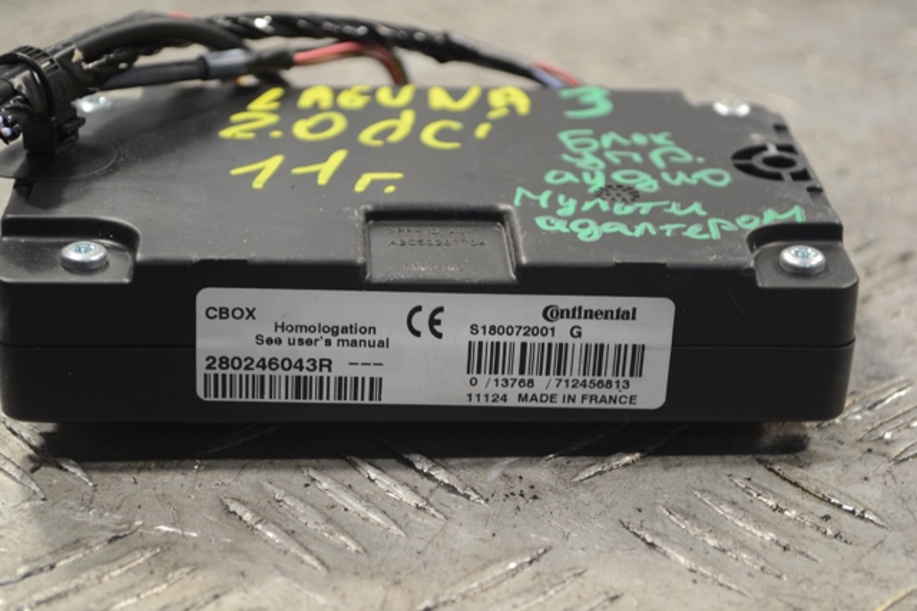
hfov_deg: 24.6
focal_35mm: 82
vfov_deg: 16.5
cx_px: 458
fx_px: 2100
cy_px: 306
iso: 320
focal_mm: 55
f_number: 5.6
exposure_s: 1/30
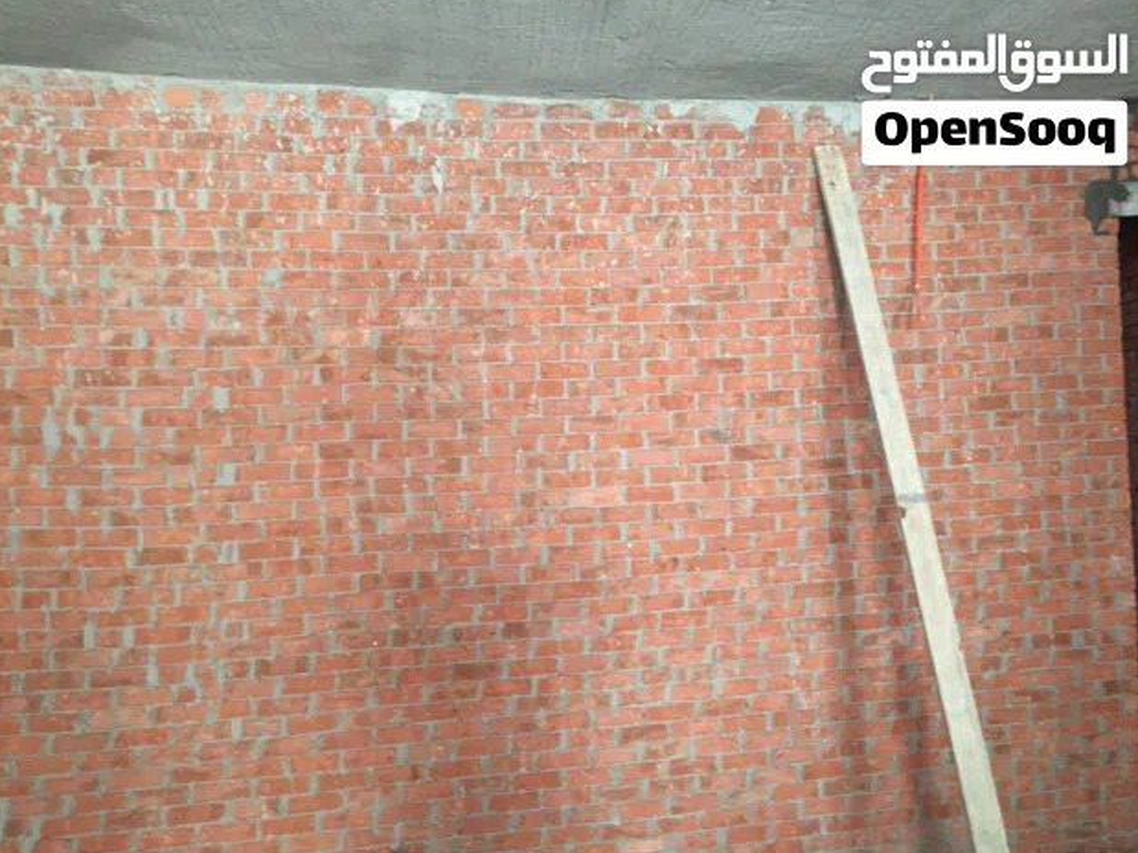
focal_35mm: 30
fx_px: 986
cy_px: 430
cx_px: 585
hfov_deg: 60.0
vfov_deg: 46.8
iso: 160
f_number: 2.2
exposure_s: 1/33
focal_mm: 4.15
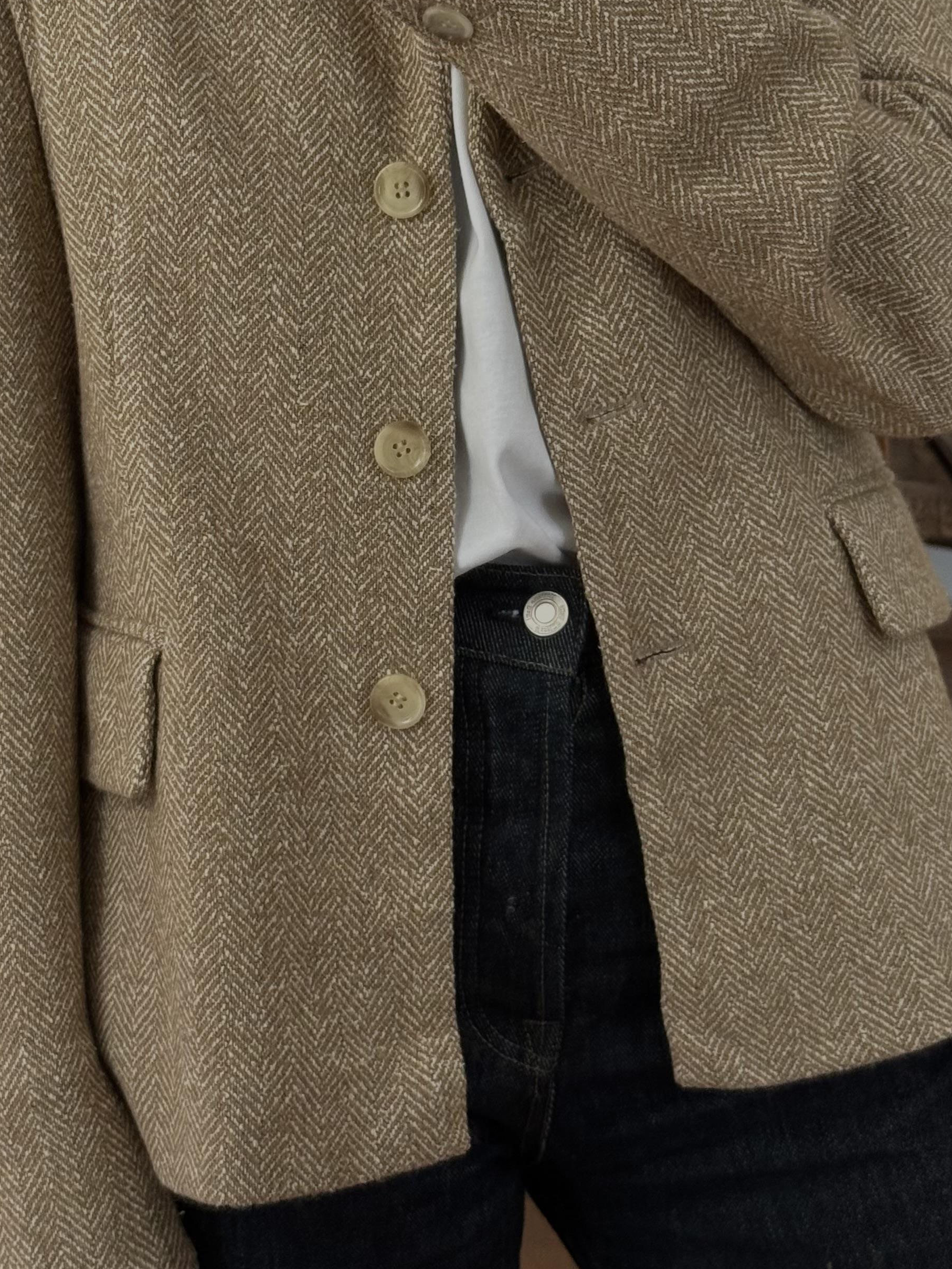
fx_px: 2934
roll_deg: +3.6
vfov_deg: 24.4
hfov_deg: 18.4
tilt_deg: -26.2
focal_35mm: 80
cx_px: 452
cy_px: 523
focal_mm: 6.76
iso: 125
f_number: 1.78
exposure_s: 1/50
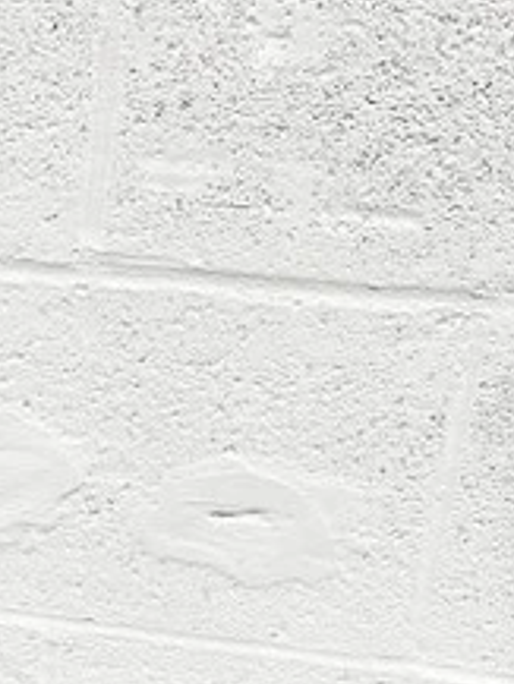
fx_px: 1642
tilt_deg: -30.4
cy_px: 1028
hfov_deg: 16.3
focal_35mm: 83
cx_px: -254
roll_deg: -0.5
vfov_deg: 20.2
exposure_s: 1/60
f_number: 1.78
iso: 250
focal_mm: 6.86
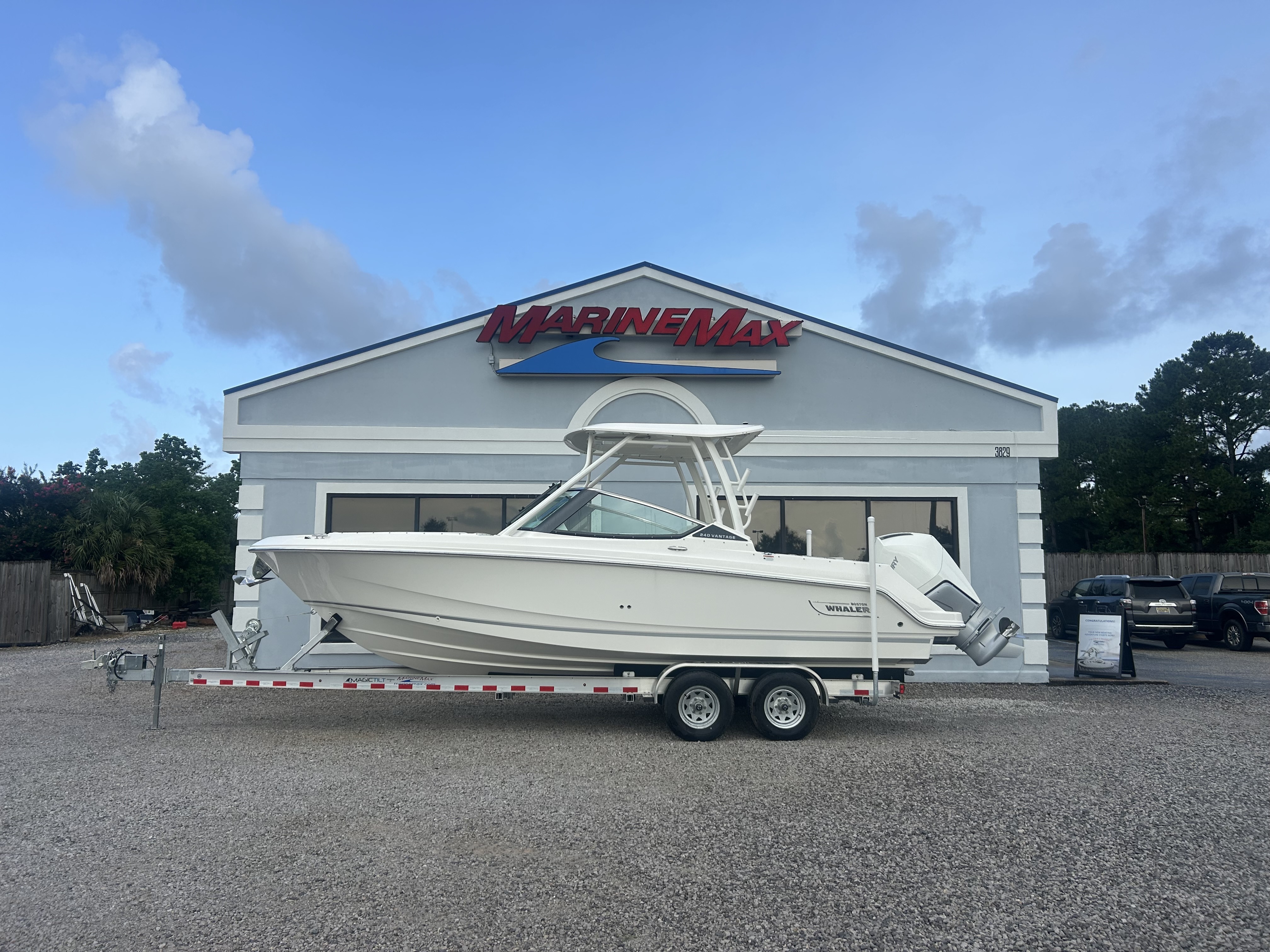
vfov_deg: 53.1
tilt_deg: +6.0
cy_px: 476
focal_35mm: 26
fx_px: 954
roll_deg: -0.8
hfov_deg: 67.3
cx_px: 635
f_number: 1.5
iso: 50
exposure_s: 1/2915
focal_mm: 5.7
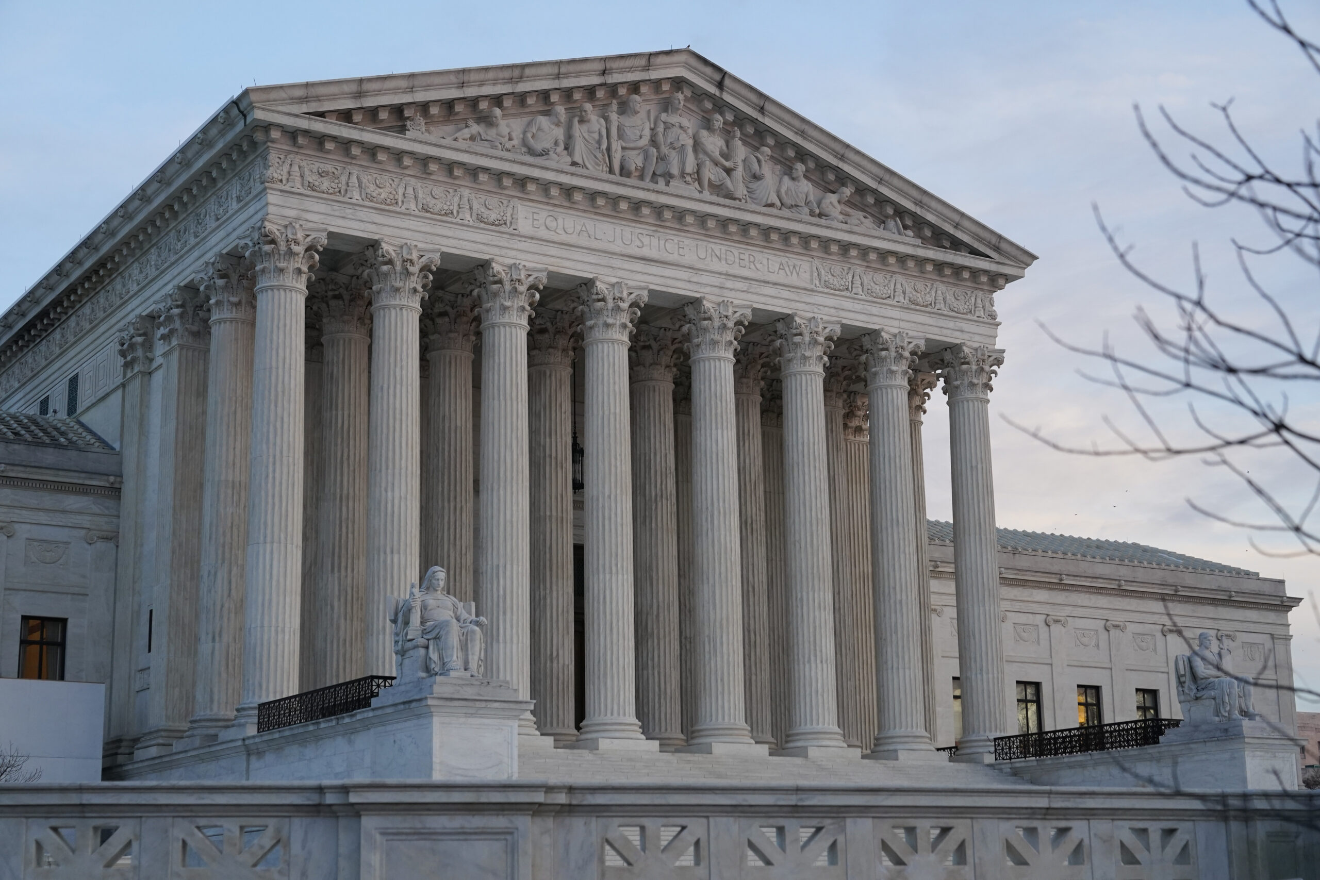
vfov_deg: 26.0
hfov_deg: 38.2
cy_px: 440
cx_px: 660
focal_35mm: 52
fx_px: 1907
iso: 2000
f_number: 4
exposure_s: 1/640
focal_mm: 52
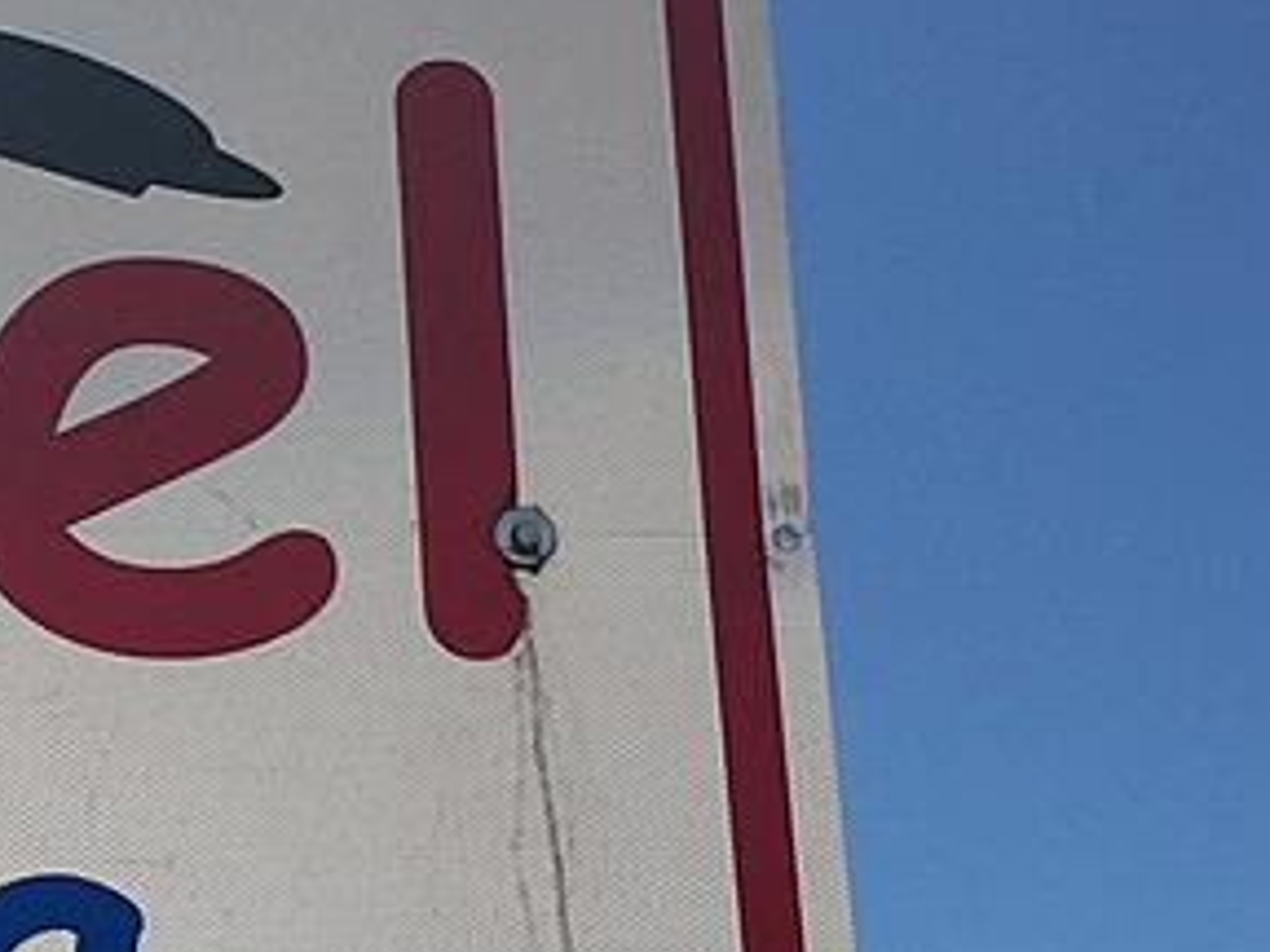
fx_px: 3779
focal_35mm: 103
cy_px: 802
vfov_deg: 14.3
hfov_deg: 17.1
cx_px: -661
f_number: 2.2
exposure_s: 1/5650
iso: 32
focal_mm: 4.15
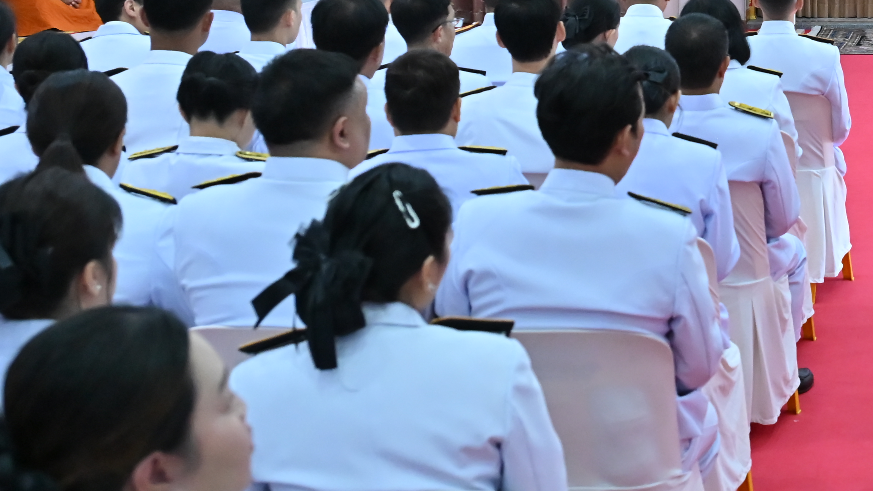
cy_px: -61
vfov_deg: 13.7
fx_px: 1991
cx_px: 974
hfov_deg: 23.2
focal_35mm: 86
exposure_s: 1/160
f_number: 4
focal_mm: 32
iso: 2500
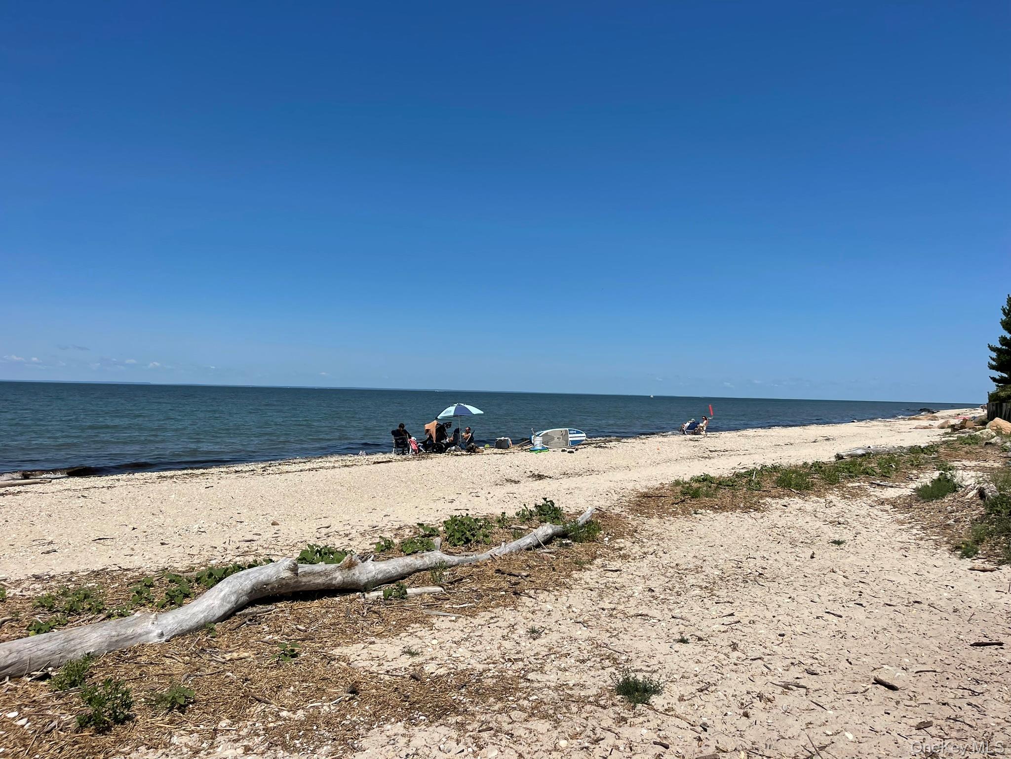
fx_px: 730
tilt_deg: +0.2
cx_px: 506
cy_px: 380
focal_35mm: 25
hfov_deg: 69.4
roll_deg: -1.6
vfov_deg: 54.9
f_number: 1.6
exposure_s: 1/7937
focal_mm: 5.1
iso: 32
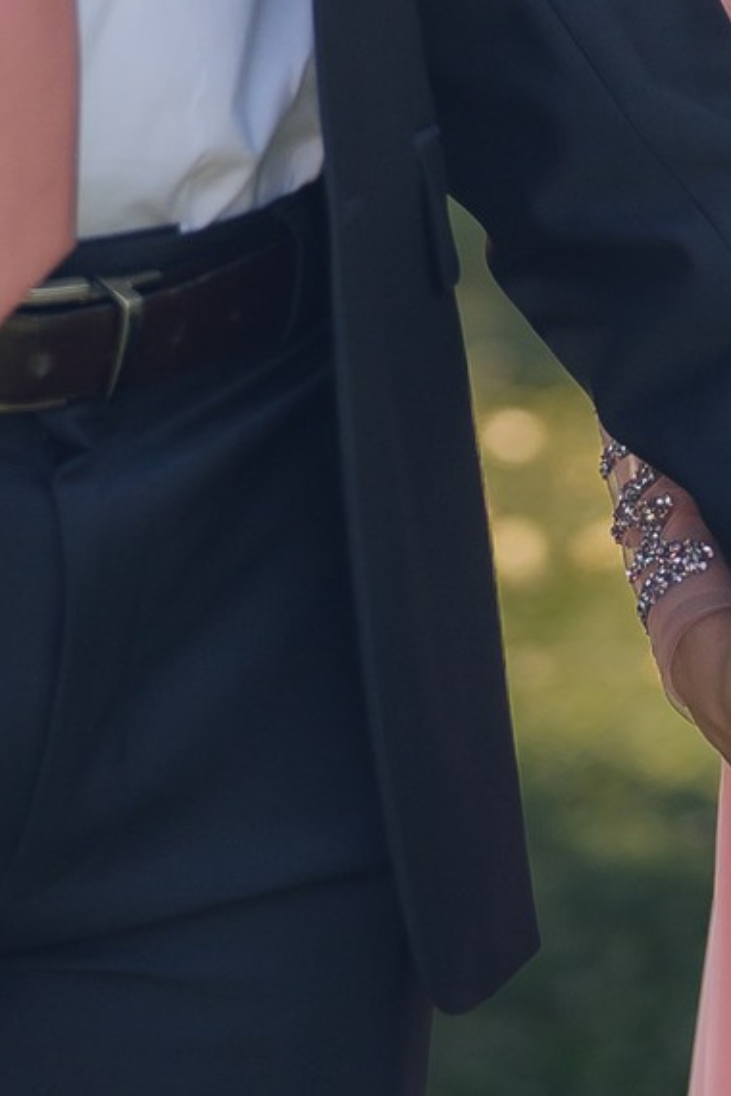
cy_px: -1183
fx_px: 10264
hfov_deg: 4.1
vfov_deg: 5.9
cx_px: 579
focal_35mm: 337
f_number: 1.4
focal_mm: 50
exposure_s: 1/1600
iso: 125
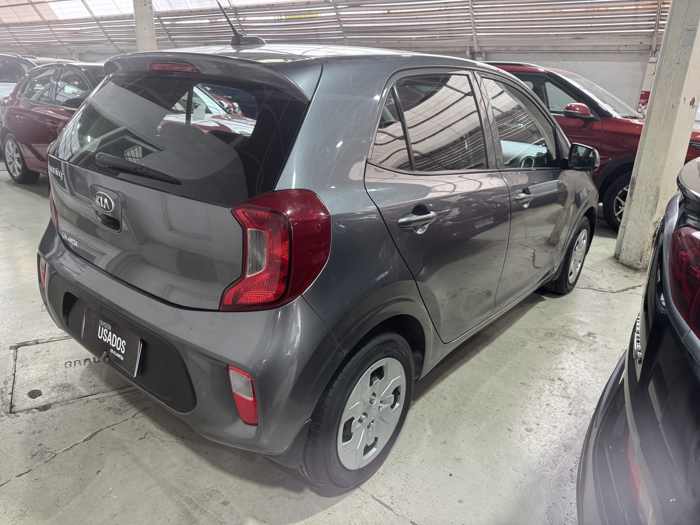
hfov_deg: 71.6
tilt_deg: -18.0
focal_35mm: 24
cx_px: 350
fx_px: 485
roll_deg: -1.7
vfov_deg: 56.8
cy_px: 262
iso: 200
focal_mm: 6.76
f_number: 1.78
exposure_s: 1/100
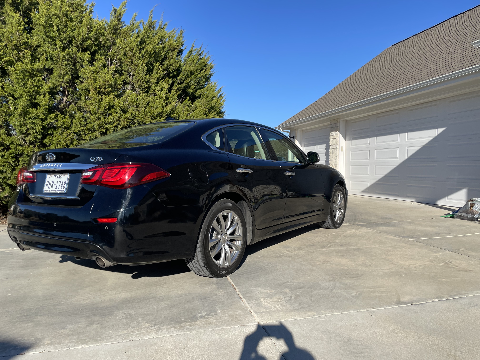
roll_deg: -0.7
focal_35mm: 26
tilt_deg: -2.9
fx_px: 361
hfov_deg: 67.3
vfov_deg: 53.1
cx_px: 240
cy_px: 180
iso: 32
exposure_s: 1/3205
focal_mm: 4.2
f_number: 1.6
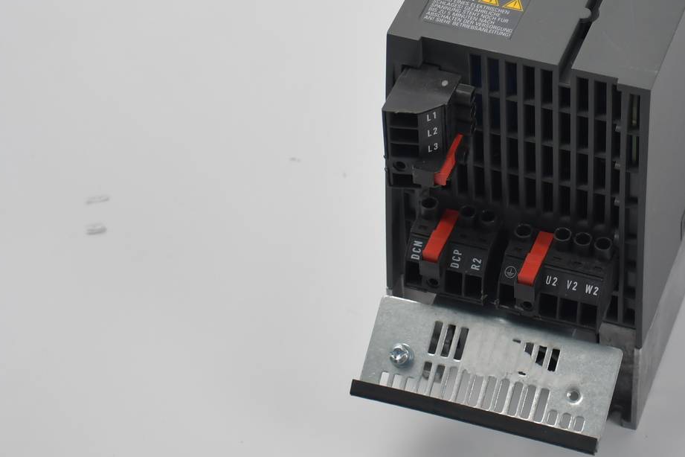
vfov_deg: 11.1
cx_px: 595
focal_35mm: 122
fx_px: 2321
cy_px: 6
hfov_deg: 16.6
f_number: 4.2
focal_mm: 35
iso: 320
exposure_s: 1/125
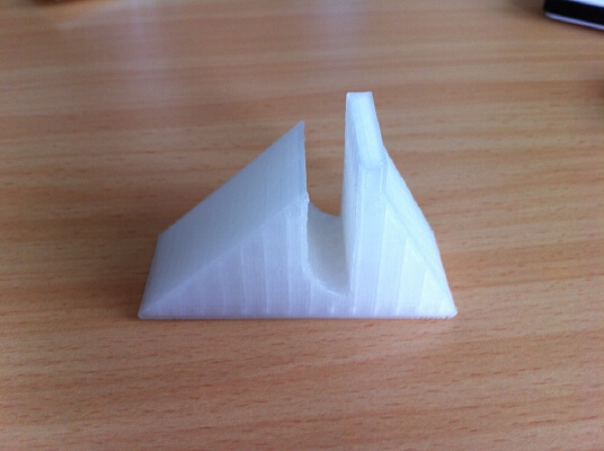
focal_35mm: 35
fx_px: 610
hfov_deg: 52.7
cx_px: 302
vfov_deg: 40.6
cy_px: 226
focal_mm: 3.85
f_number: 2.8
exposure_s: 1/17
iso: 80
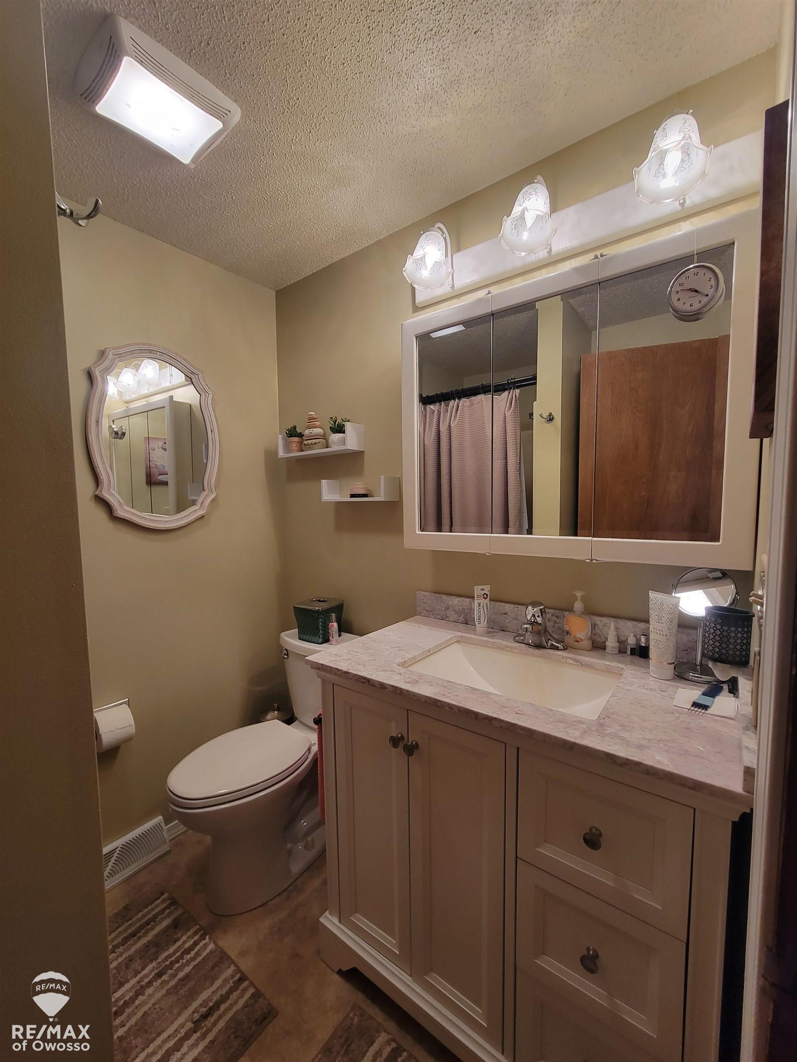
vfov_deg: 106.2
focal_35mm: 13
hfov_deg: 89.9
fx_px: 399
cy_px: 531
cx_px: 398
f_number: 2.2
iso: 200
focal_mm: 2.2
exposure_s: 1/60
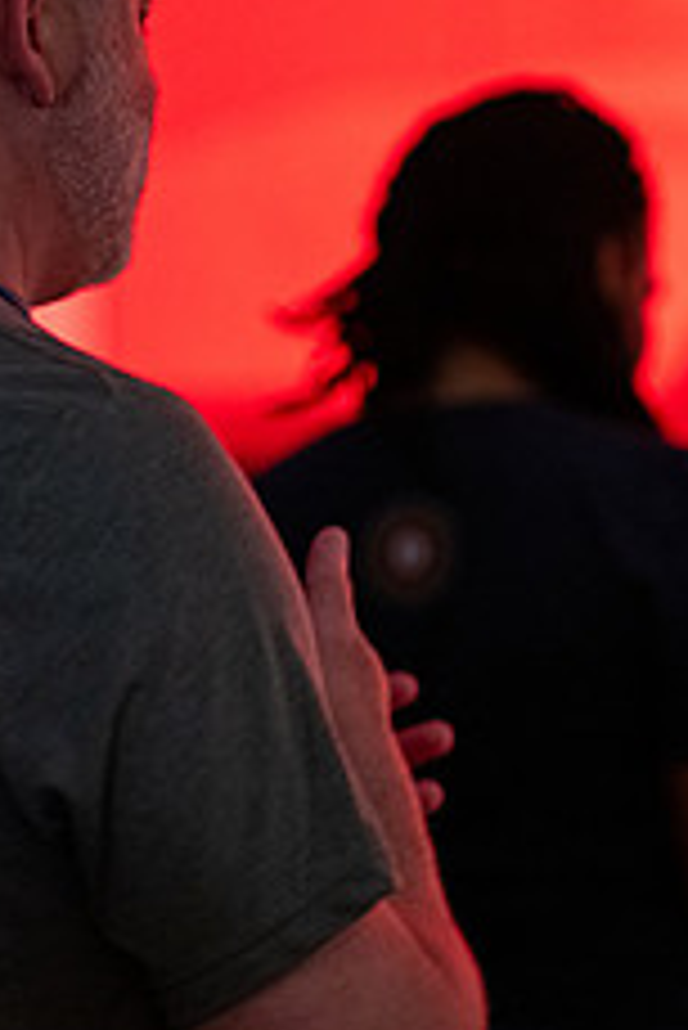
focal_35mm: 165
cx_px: 301
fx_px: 4722
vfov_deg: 12.4
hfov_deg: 8.3
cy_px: 418
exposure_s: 1/80
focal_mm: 56
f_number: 1.6
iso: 2500
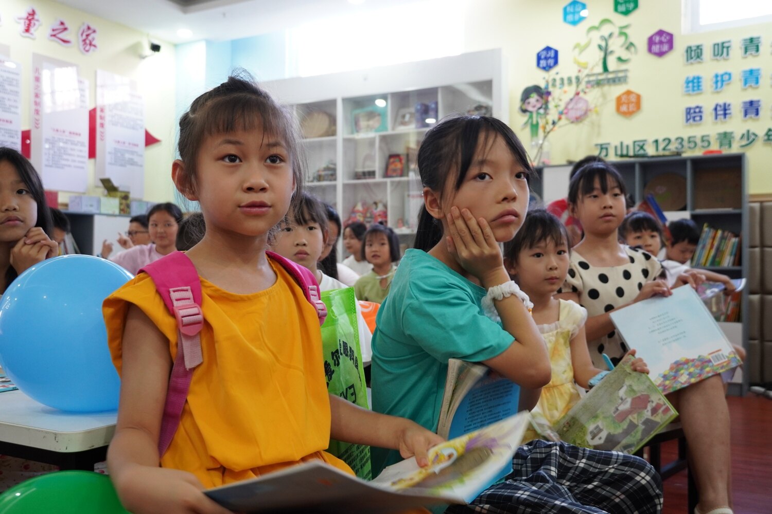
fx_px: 740
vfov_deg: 38.4
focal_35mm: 34
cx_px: 386
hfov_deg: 55.1
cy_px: 257
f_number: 4
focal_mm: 23
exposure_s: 1/30
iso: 800
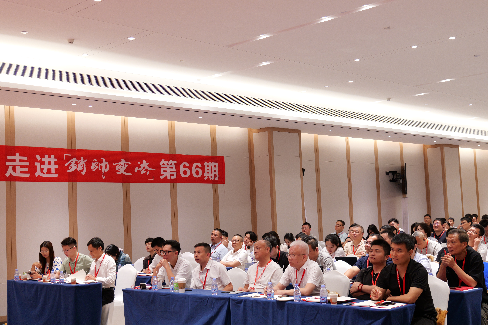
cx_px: 244
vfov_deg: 27.0
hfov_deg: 39.6
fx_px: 678
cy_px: 162
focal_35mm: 50
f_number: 5.3
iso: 2000
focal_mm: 50
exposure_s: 1/60
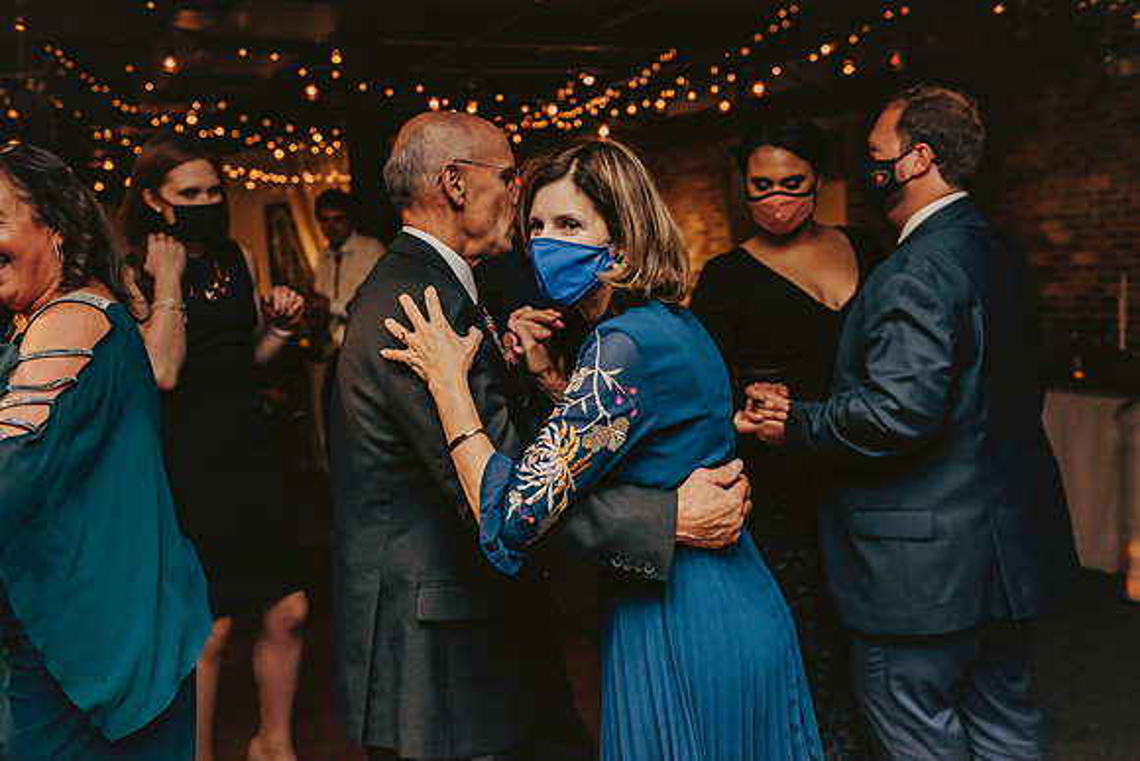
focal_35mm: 40
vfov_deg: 33.4
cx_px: 570
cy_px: 380
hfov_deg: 48.4
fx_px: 1267
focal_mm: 40
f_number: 3.2
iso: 2000
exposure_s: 1/200
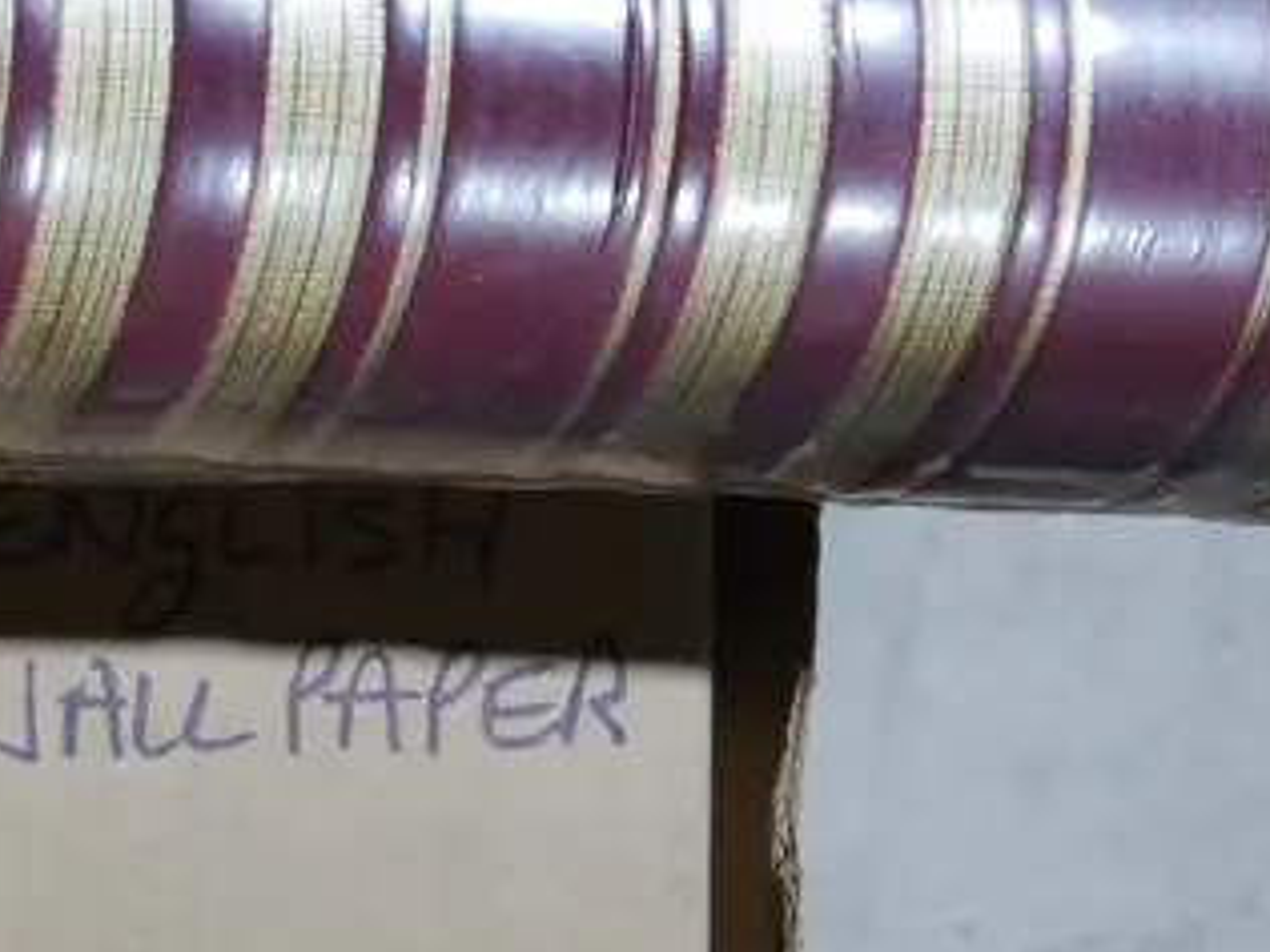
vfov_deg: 10.0
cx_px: -707
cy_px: 349
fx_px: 5467
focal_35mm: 149
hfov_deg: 12.5
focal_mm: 23
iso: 500
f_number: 5.1
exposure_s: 1/60
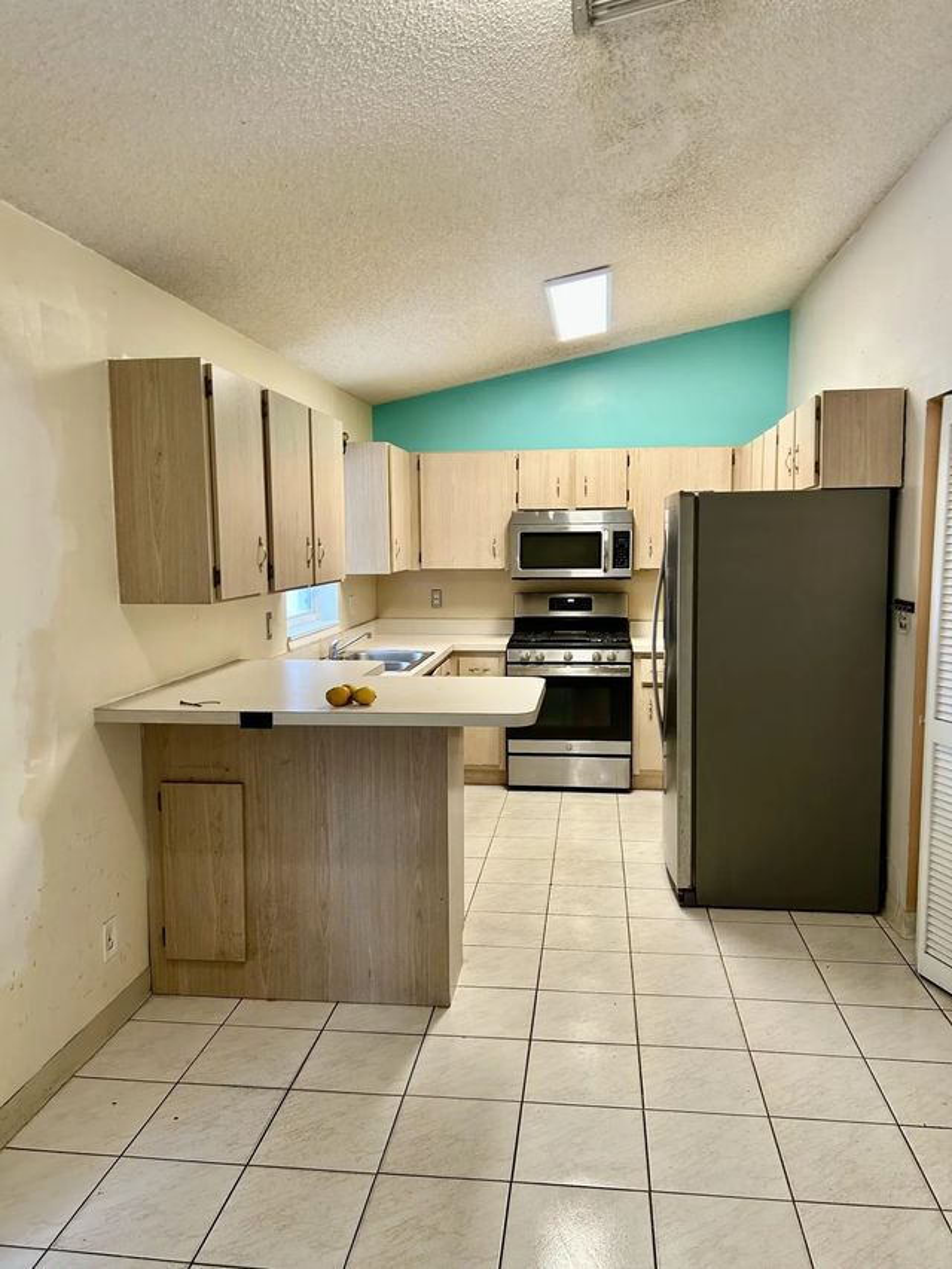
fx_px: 953
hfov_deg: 53.1
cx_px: 476
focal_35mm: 26
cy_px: 634
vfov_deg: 67.3
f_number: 1.5
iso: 125
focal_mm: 5.7
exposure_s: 1/60
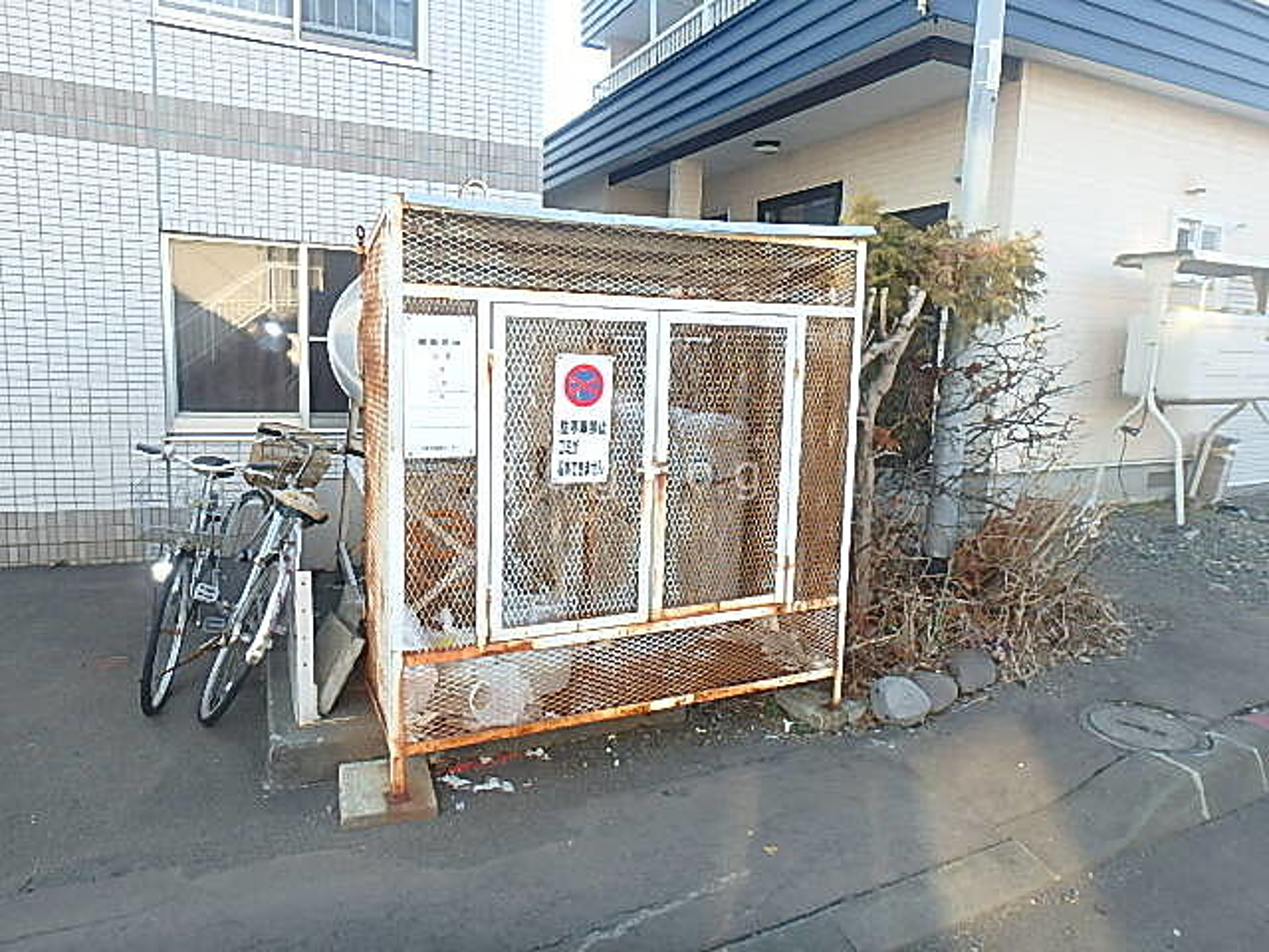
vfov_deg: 63.4
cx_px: 634
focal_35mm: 21
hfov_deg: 79.0
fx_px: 770
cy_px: 476
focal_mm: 3.7
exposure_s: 1/100
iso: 125
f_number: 3.5
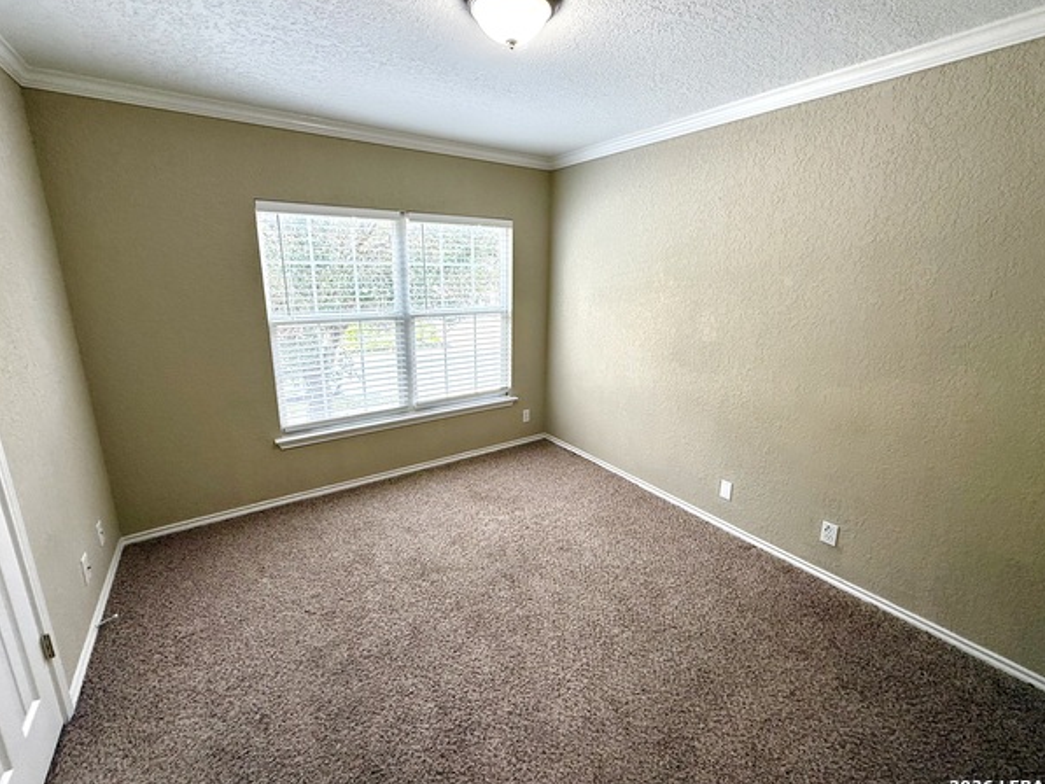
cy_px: 376
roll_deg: -1.6
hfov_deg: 98.2
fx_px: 453
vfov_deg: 81.7
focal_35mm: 15
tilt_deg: -13.2
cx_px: 529
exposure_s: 1/120
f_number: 2.2
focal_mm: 2.22
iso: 100
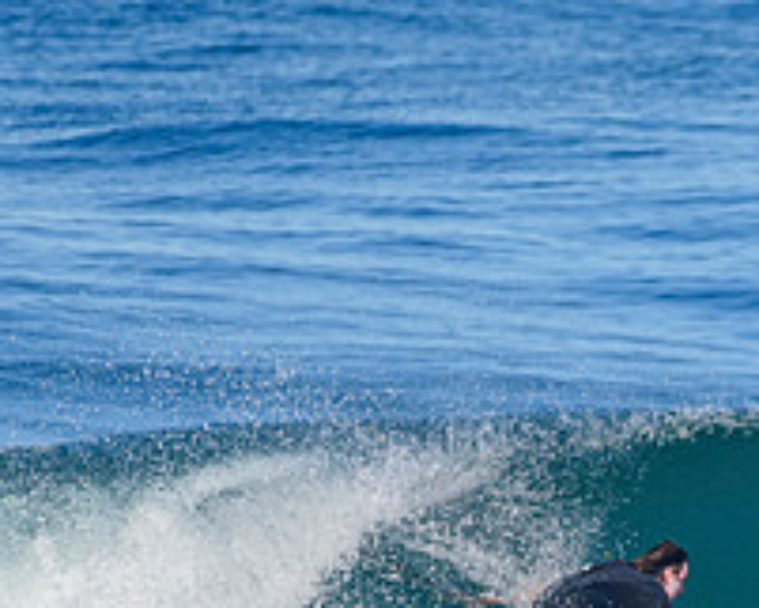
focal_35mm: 2035
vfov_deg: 0.8
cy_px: 674
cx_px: 687
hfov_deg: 1.0
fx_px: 45735
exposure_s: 1/2000
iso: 320
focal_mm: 500
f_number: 5.6
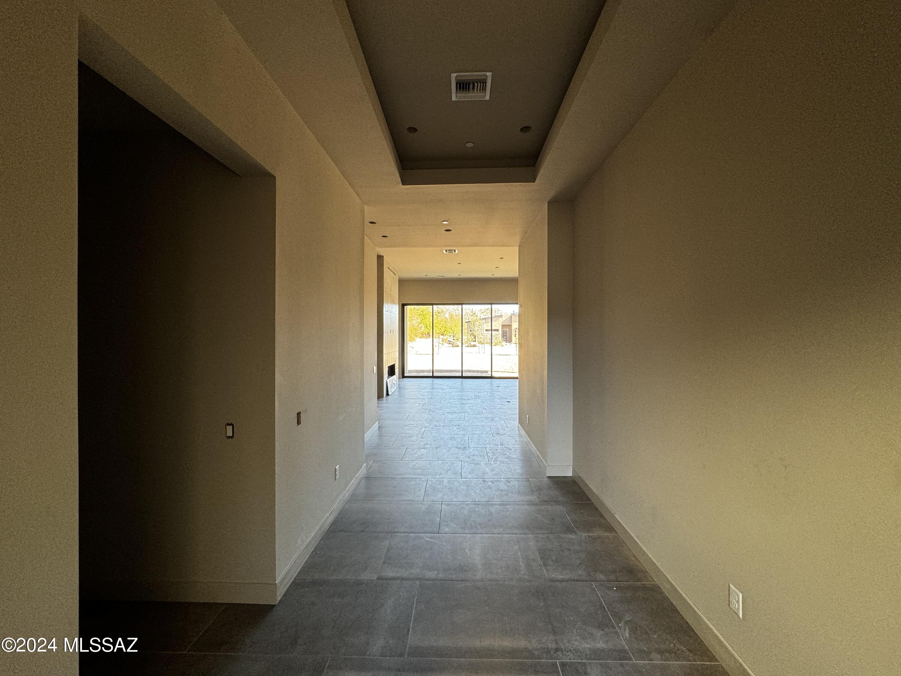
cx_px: 450
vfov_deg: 85.7
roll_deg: +0.4
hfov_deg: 102.1
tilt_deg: -0.9
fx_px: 364
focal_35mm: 14
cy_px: 338
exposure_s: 1/99
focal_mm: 2.22
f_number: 2.2
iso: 125
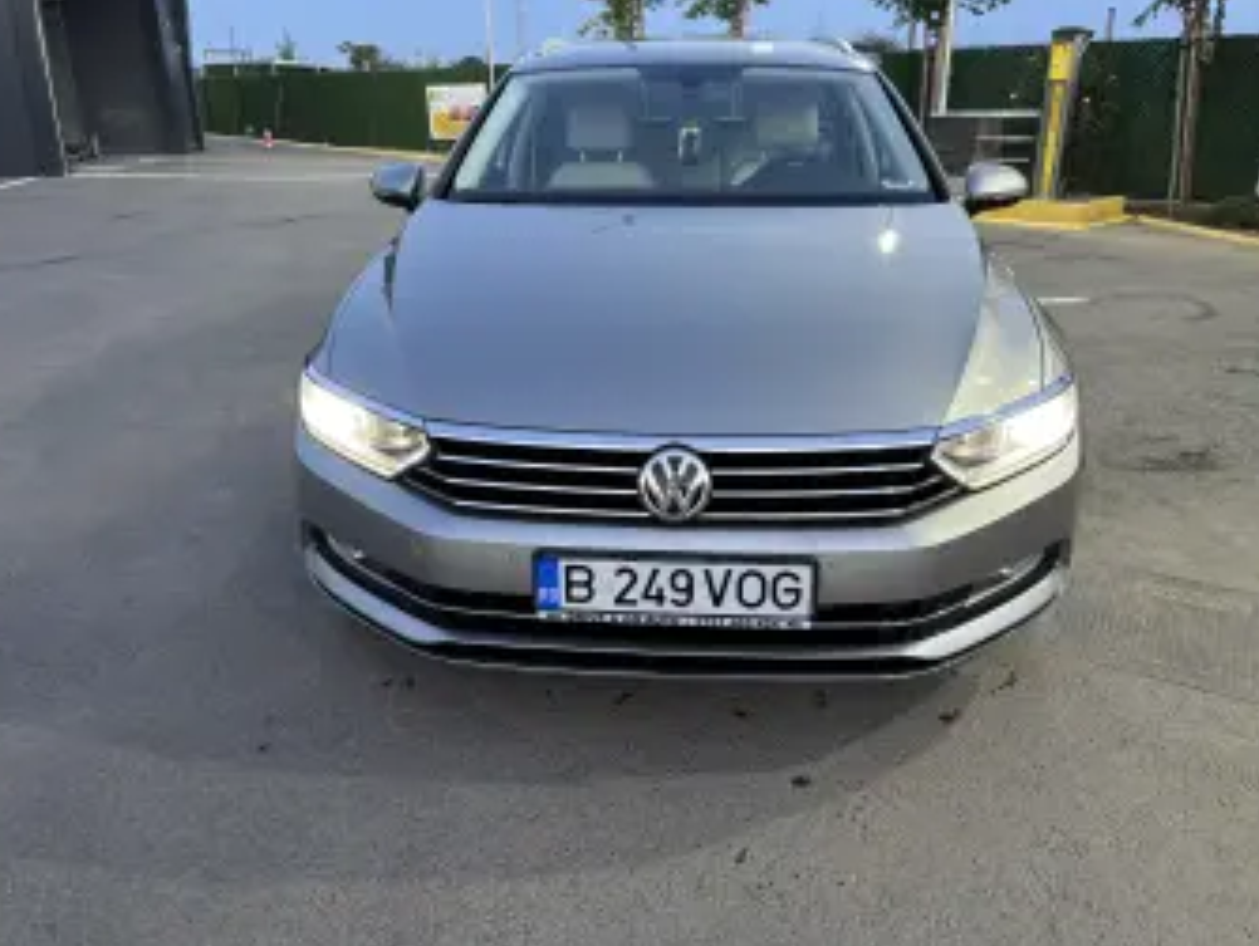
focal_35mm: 28
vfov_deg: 49.8
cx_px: 622
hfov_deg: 63.4
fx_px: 1019
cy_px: 460
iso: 125
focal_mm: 5.96
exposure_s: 1/50
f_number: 1.6
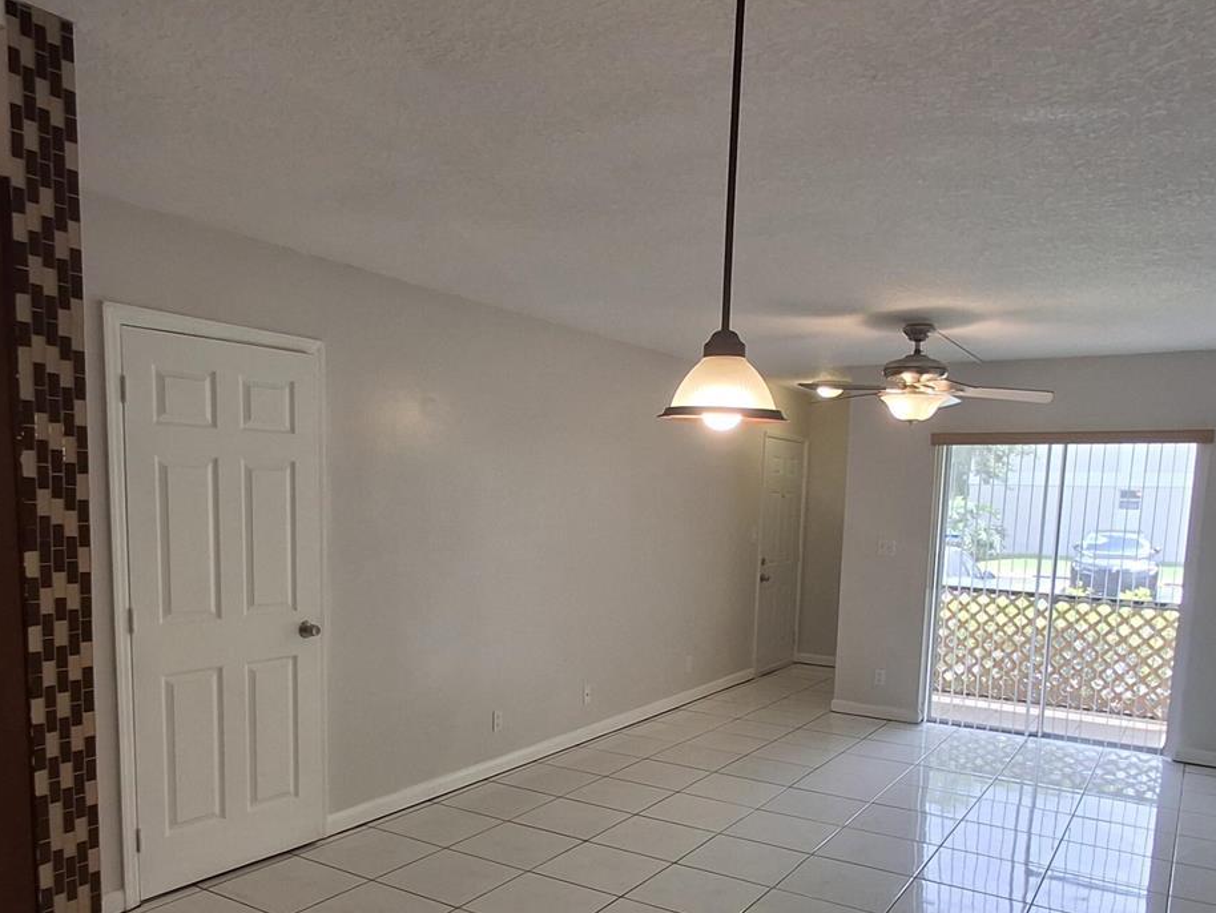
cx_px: 567
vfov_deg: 48.8
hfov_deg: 63.4
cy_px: 615
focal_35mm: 28
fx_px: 984
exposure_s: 1/60
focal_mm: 1.64
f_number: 2.2
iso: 40
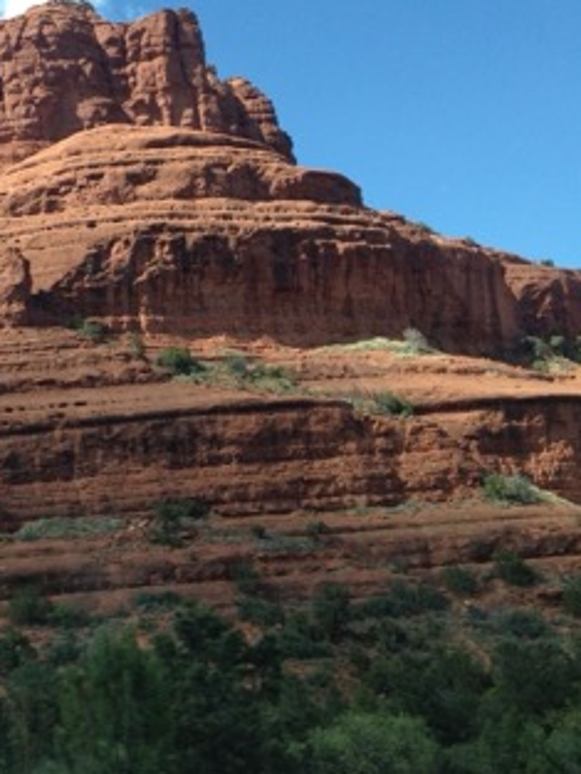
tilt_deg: +19.6
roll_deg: +6.2
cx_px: 49
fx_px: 1498
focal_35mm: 67
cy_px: 299
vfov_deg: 28.9
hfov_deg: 21.4
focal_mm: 4.28
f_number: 2.4
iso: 50
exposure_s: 1/587
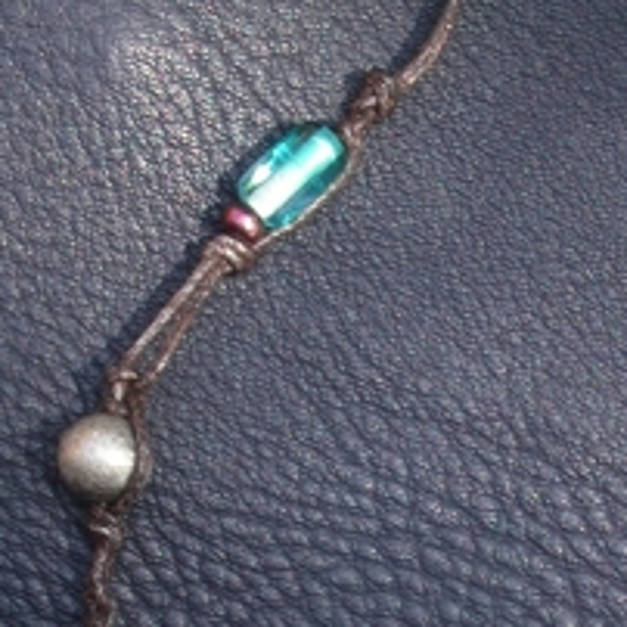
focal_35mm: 249
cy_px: 773
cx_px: 542
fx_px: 5103
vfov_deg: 7.0
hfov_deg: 7.0
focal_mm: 23.4
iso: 100
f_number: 8
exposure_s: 1/45
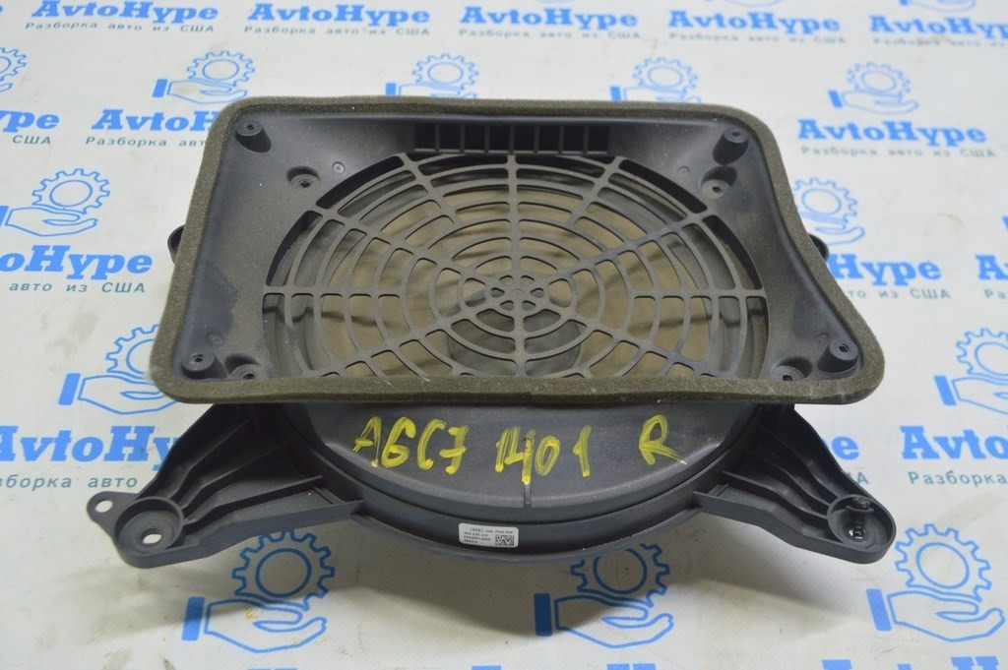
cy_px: 335
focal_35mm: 39
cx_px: 504
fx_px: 1091
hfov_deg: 49.6
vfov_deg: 34.2
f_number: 5.6
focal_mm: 26
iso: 400
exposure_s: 1/20
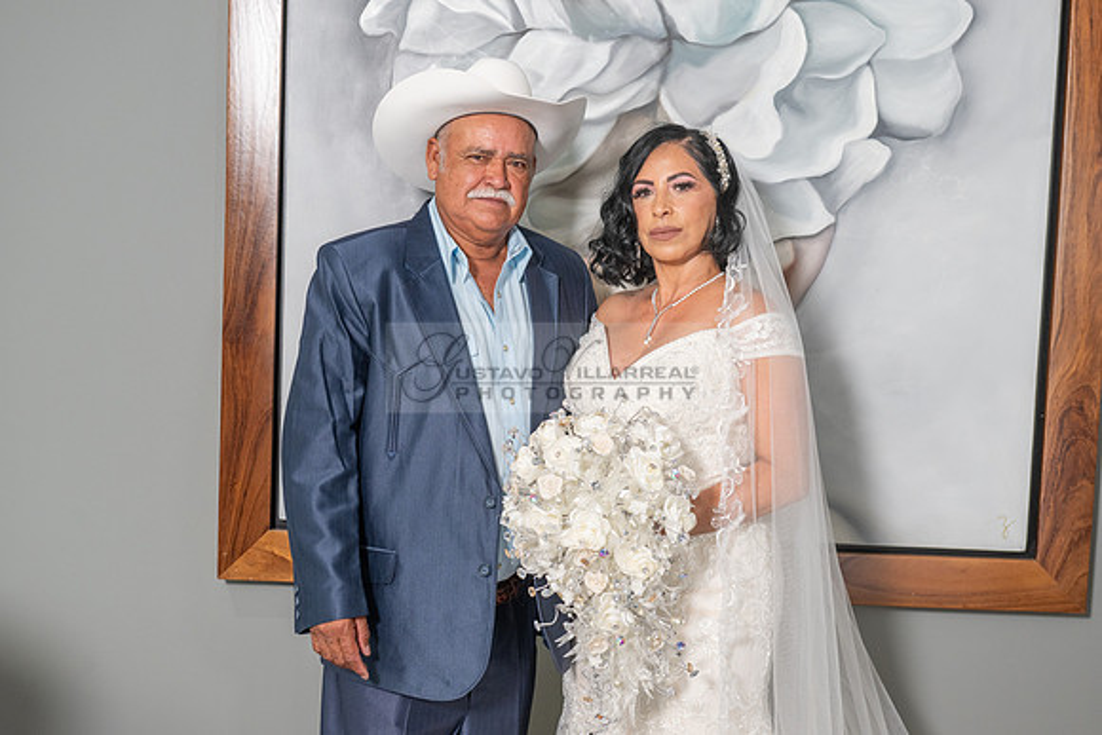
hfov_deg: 38.0
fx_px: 1602
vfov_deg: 25.8
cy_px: 385
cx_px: 551
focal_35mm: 52
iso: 640
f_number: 5
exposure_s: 1/125
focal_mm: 50
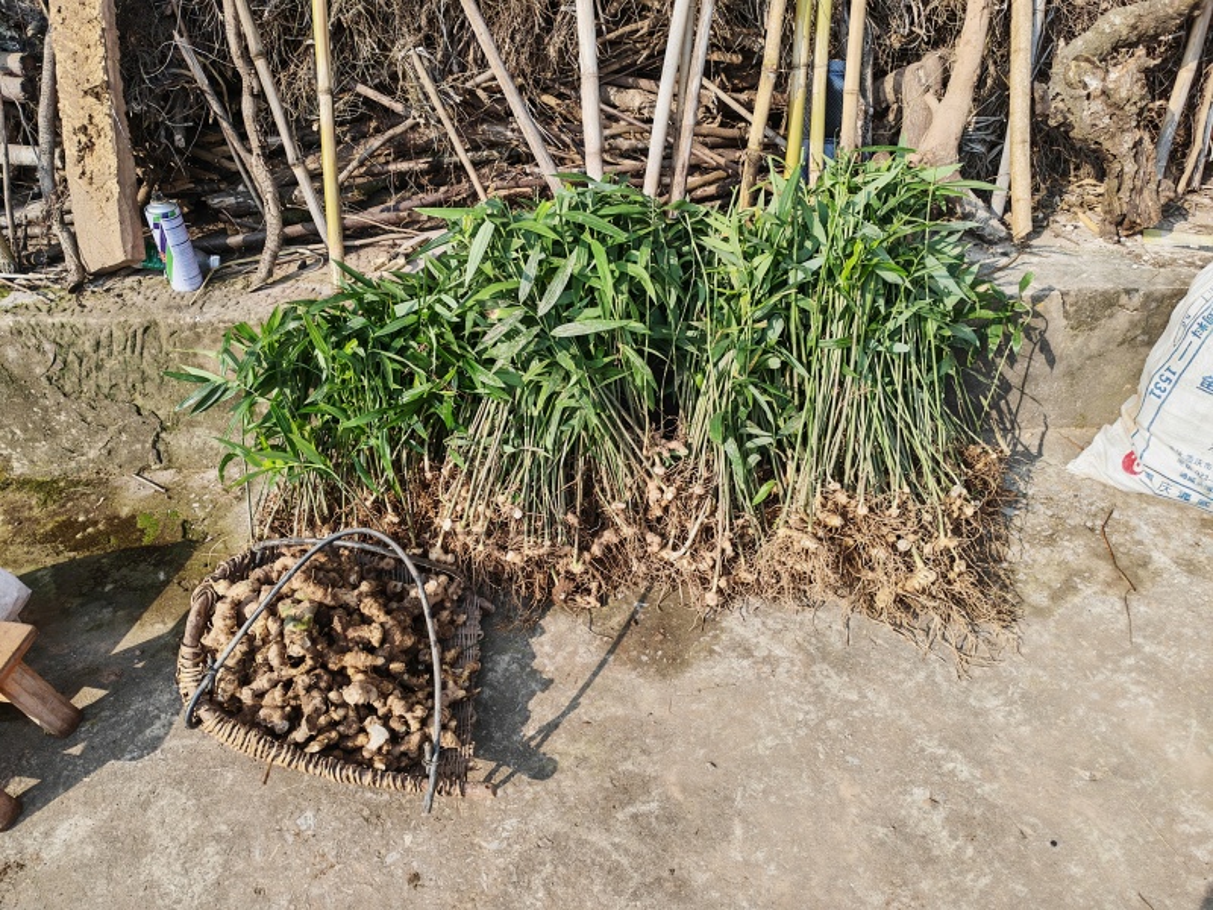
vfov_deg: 56.8
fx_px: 841
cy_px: 455
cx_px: 606
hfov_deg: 71.6
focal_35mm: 24
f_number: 1.95
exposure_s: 1/1200
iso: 50
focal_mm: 5.52
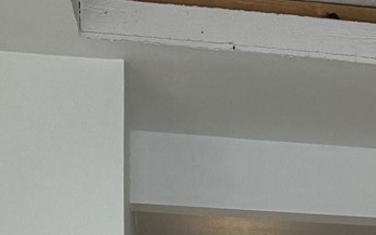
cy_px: 589
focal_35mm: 150
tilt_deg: -2.7
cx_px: 522
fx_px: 1537
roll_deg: -0.5
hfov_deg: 13.3
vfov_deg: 8.0
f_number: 1.78
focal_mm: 6.76
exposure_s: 1/85
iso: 200
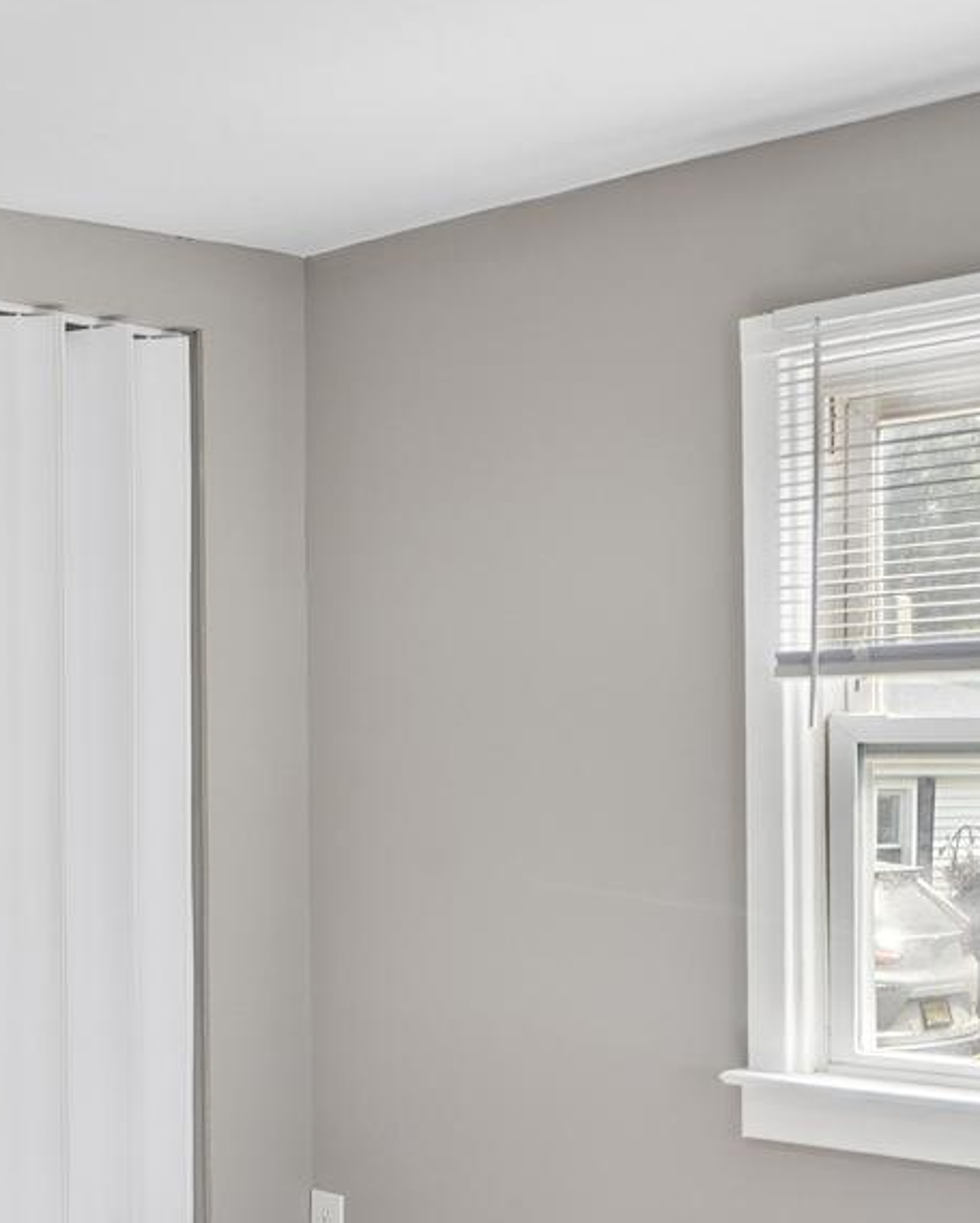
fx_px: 1956
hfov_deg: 24.2
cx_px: -337
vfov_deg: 34.3
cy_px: 835
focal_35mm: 54
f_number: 8
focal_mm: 16
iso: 200
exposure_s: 1/5
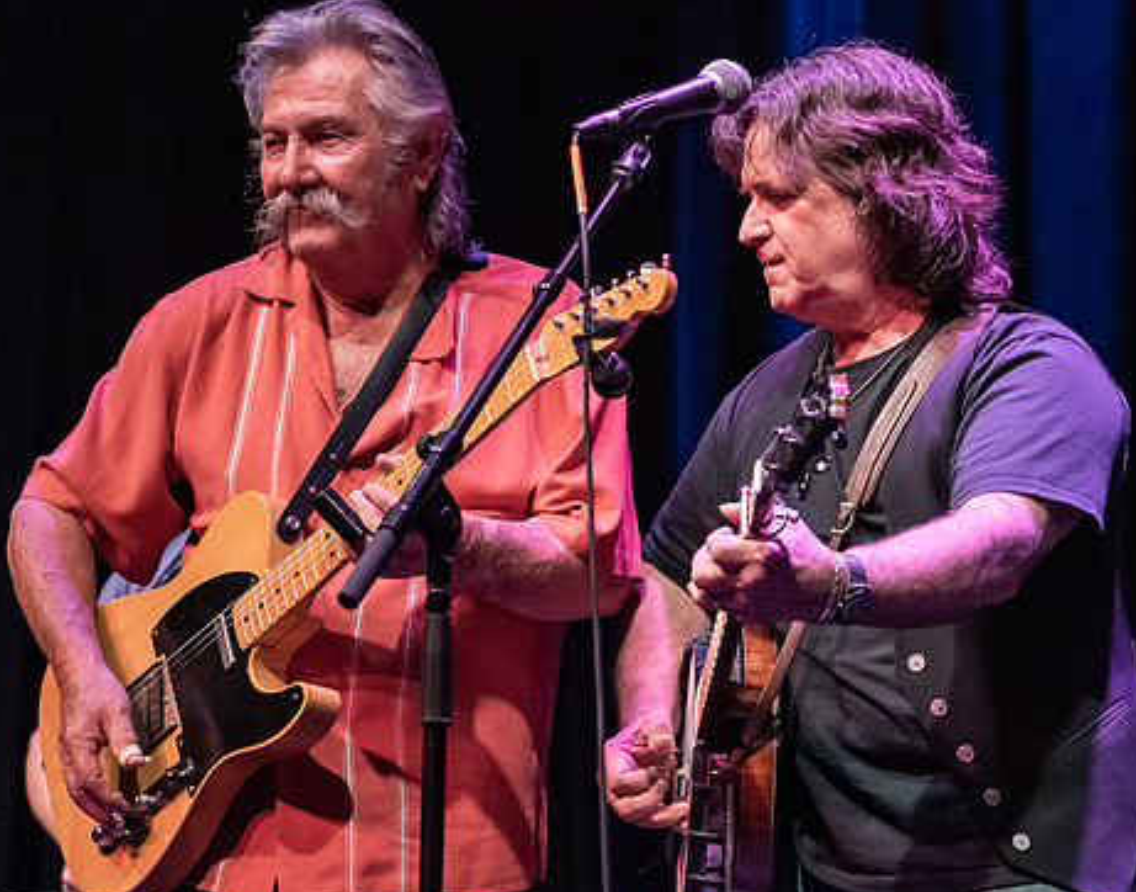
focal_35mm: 150
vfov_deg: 10.2
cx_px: 779
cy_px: 372
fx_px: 5007
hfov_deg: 12.9
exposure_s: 1/160
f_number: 4
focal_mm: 70
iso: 1600
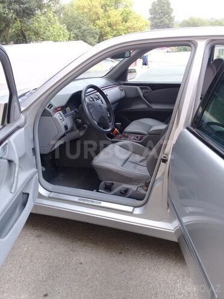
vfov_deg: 58.4
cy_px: 150
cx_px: 112
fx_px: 267
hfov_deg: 45.4
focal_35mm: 31
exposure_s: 1/140
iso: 50
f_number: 2.2
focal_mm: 3.3
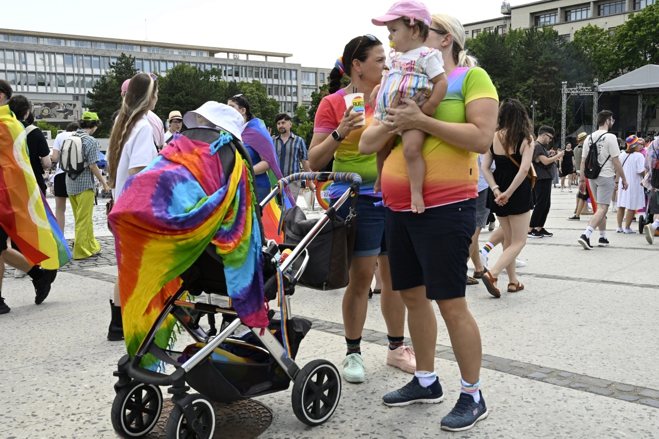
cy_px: 220
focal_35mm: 36
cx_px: 330
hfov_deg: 53.1
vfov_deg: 36.9
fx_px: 659
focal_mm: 24
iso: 320
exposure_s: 1/400
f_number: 6.3
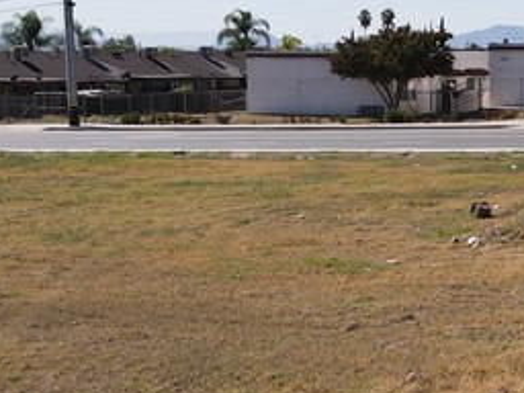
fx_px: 1453
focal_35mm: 96
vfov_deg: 15.3
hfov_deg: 19.6
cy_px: 323
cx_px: 567
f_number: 2.8
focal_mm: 4.5
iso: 110
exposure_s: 1/725
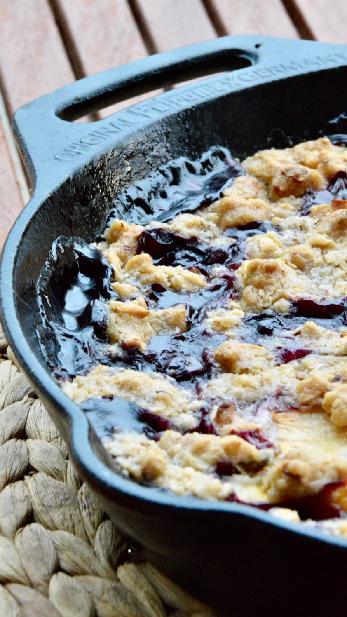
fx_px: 3353
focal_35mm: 205
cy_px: 308
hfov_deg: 5.9
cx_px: 187
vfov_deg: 10.5
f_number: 18
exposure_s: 1/25
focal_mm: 130
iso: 6400
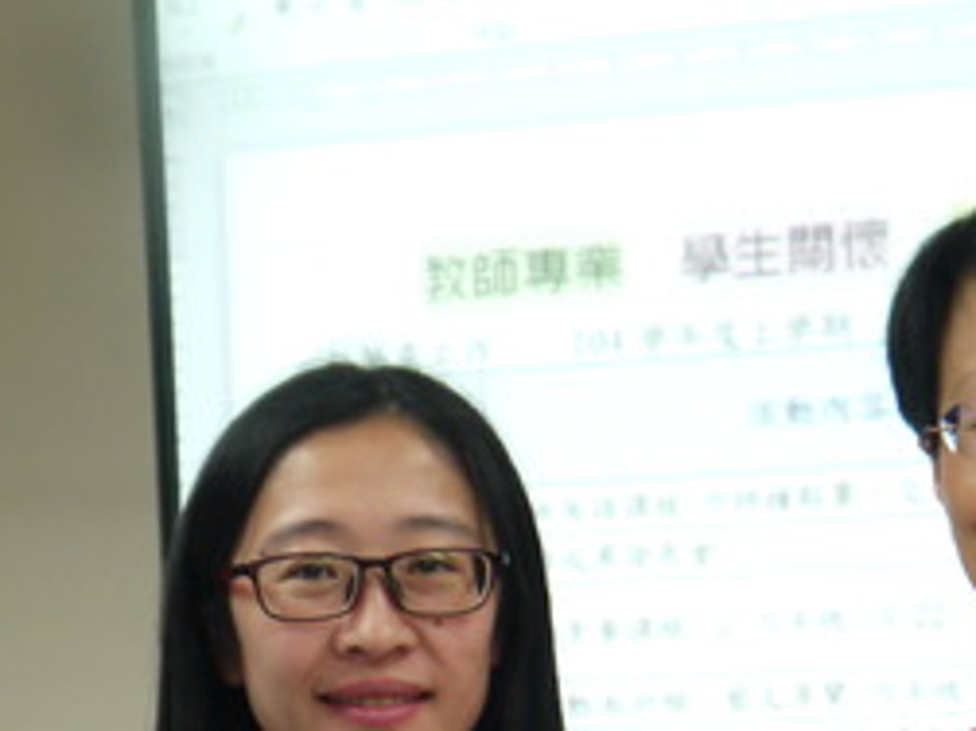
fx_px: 3297
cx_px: 319
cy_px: 916
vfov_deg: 12.3
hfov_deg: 16.8
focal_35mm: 117
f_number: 4.3
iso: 640
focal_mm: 21
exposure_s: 1/60
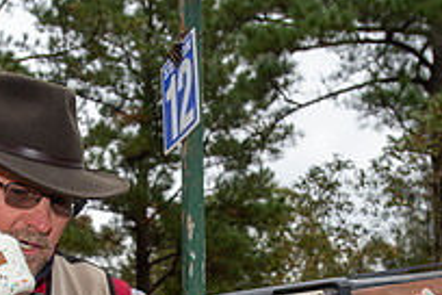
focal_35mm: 71
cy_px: 345
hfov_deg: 28.4
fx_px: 872
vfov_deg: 18.3
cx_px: 171
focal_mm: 25
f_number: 5
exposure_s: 1/250
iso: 320
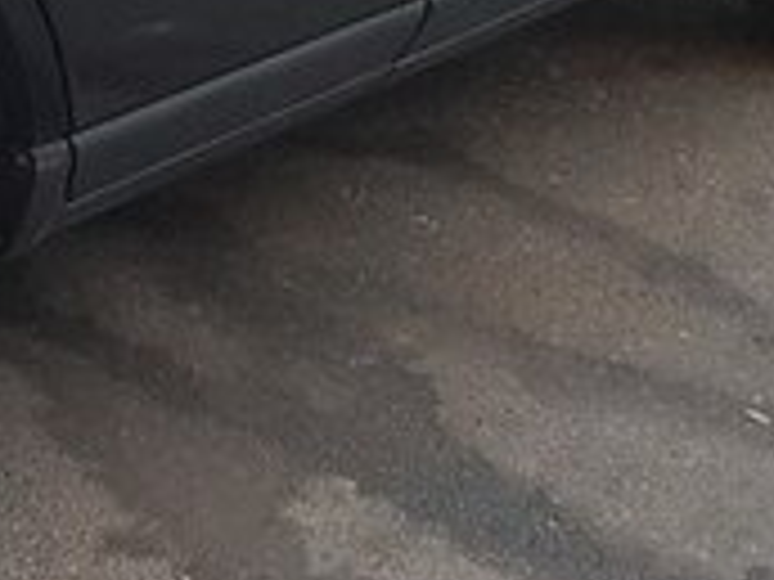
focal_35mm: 100
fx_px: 2236
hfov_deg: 18.2
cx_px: -248
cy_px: -321
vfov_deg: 13.8
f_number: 1.7
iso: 160
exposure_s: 1/50
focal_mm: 4.2
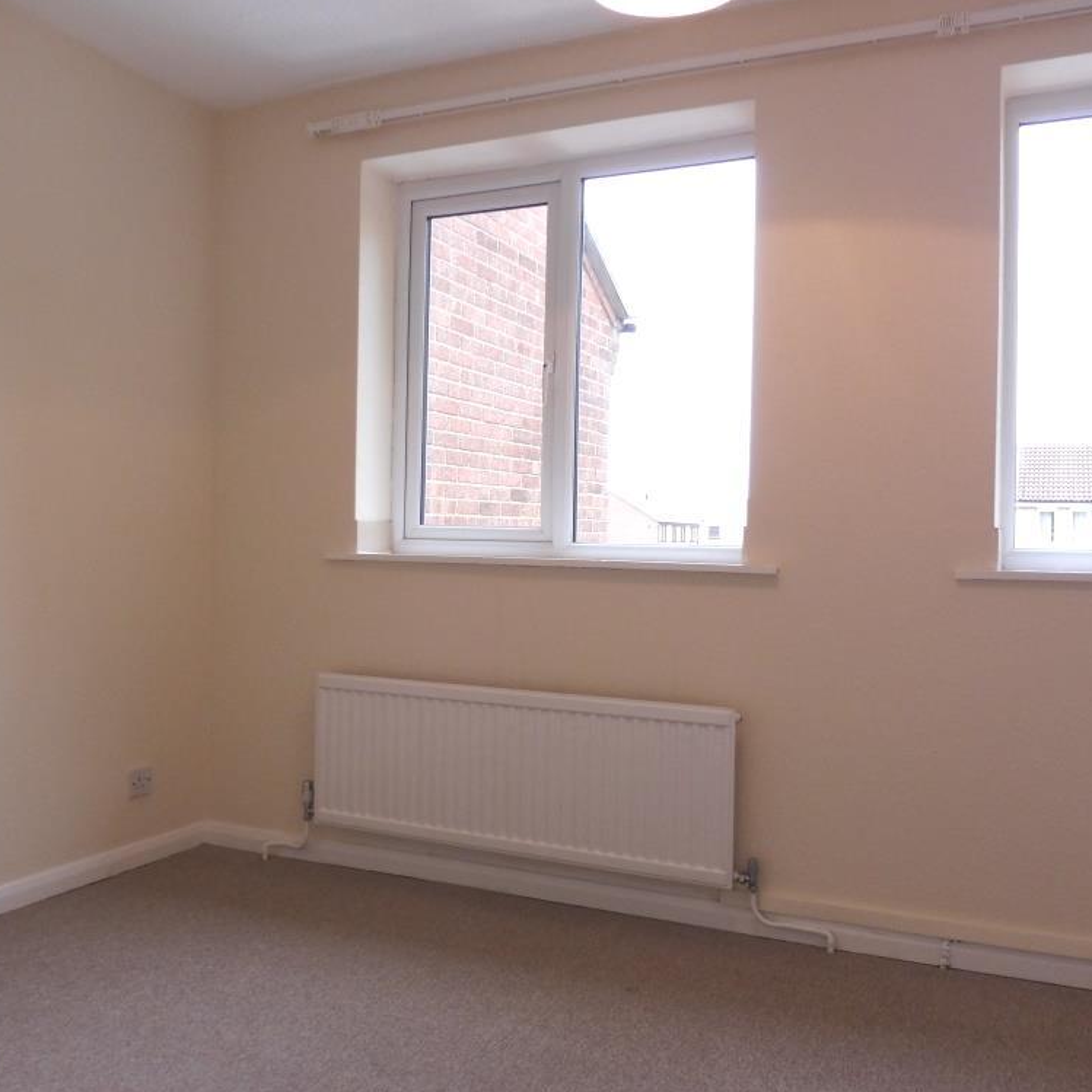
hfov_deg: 55.6
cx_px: 541
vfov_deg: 55.6
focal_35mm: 29
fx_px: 1035
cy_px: 537
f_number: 3.3
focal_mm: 4.3
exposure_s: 1/60
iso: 200
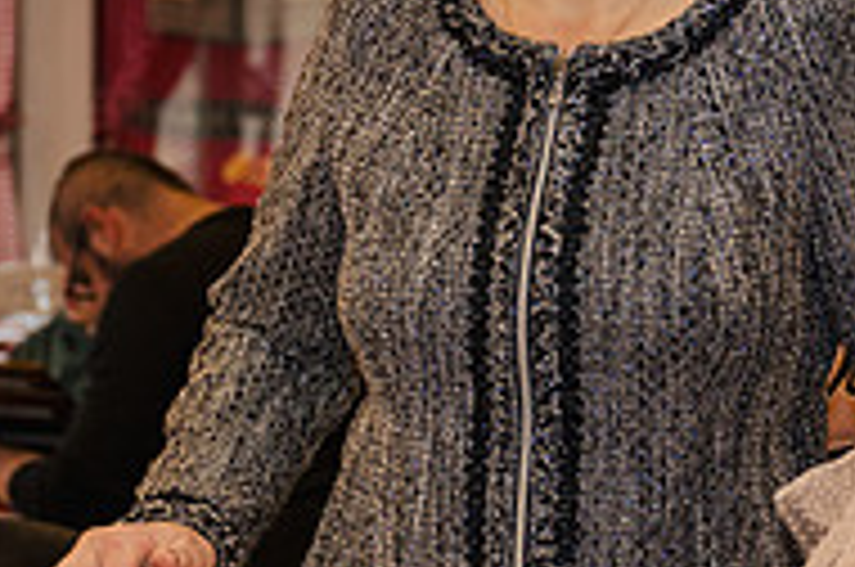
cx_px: 518
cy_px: 245
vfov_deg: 7.4
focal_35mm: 185
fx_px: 4386
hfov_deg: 11.1
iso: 1000
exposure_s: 1/100
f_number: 3.5
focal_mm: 55
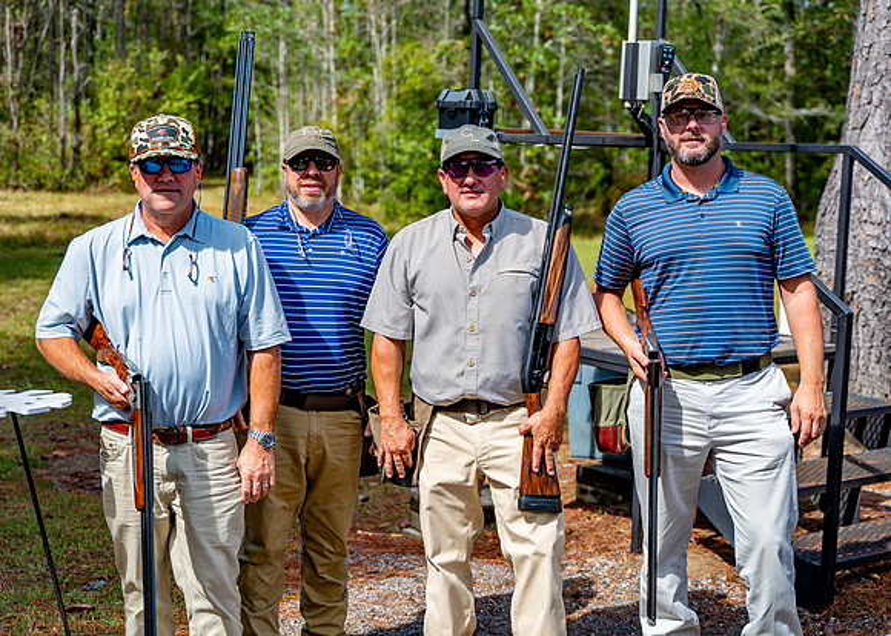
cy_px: 284
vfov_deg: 26.2
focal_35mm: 54
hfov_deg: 36.2
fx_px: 1364
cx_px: 415
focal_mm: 46
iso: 100
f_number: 2.8
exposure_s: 1/1000
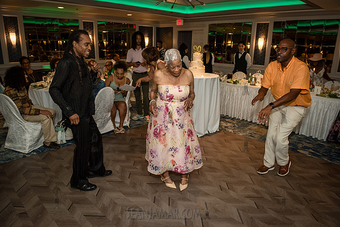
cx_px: 170
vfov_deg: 53.2
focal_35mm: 24
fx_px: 227
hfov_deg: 73.7
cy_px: 114
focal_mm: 24
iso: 1600
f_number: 4
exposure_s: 1/200
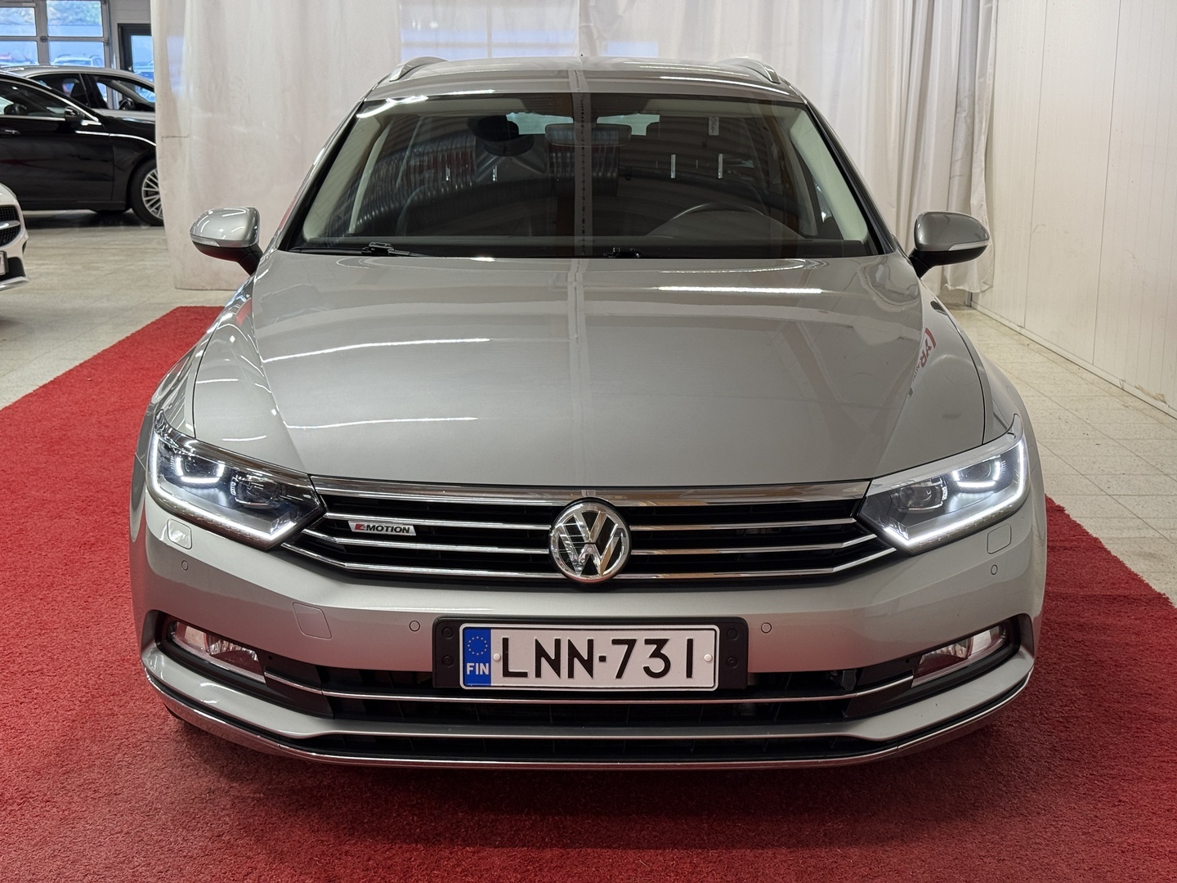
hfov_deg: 39.7
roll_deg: +0.1
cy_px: 442
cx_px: 588
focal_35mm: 48
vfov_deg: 30.3
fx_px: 1632
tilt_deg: -10.9
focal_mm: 6.76
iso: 80
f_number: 1.78
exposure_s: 1/82
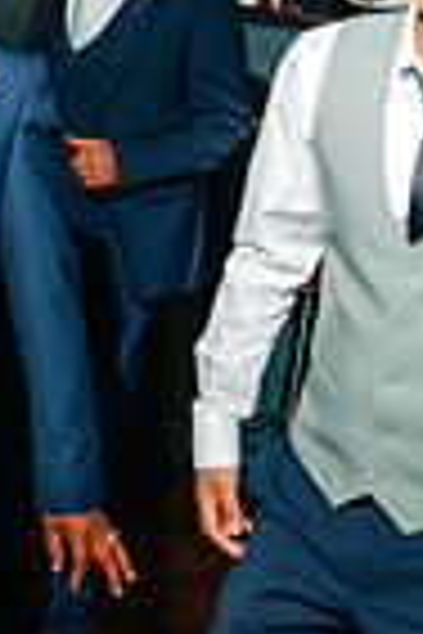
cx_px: 40
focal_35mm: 112
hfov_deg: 12.1
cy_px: 180
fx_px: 1974
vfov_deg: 18.2
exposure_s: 1/200
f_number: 1.8
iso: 400
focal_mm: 35
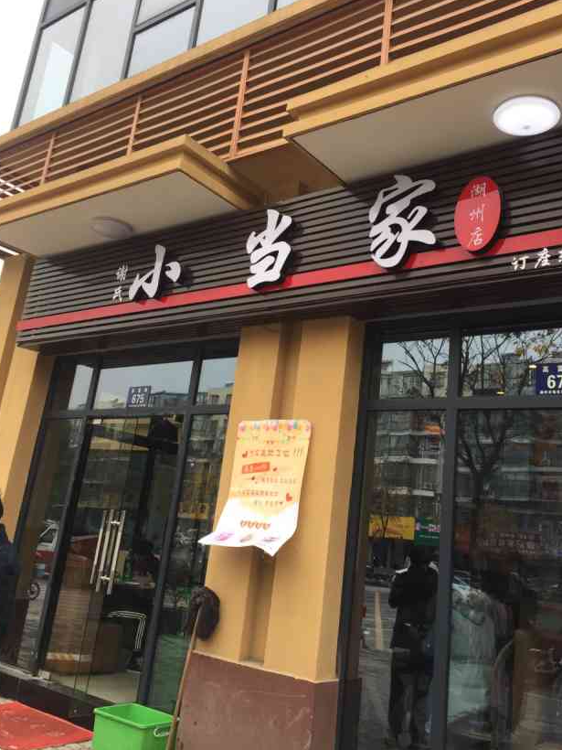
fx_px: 714
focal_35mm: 33
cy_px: 329
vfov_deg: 55.2
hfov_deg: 42.9
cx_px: 306
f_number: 2.2
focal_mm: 4.15
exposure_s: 1/264
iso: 32
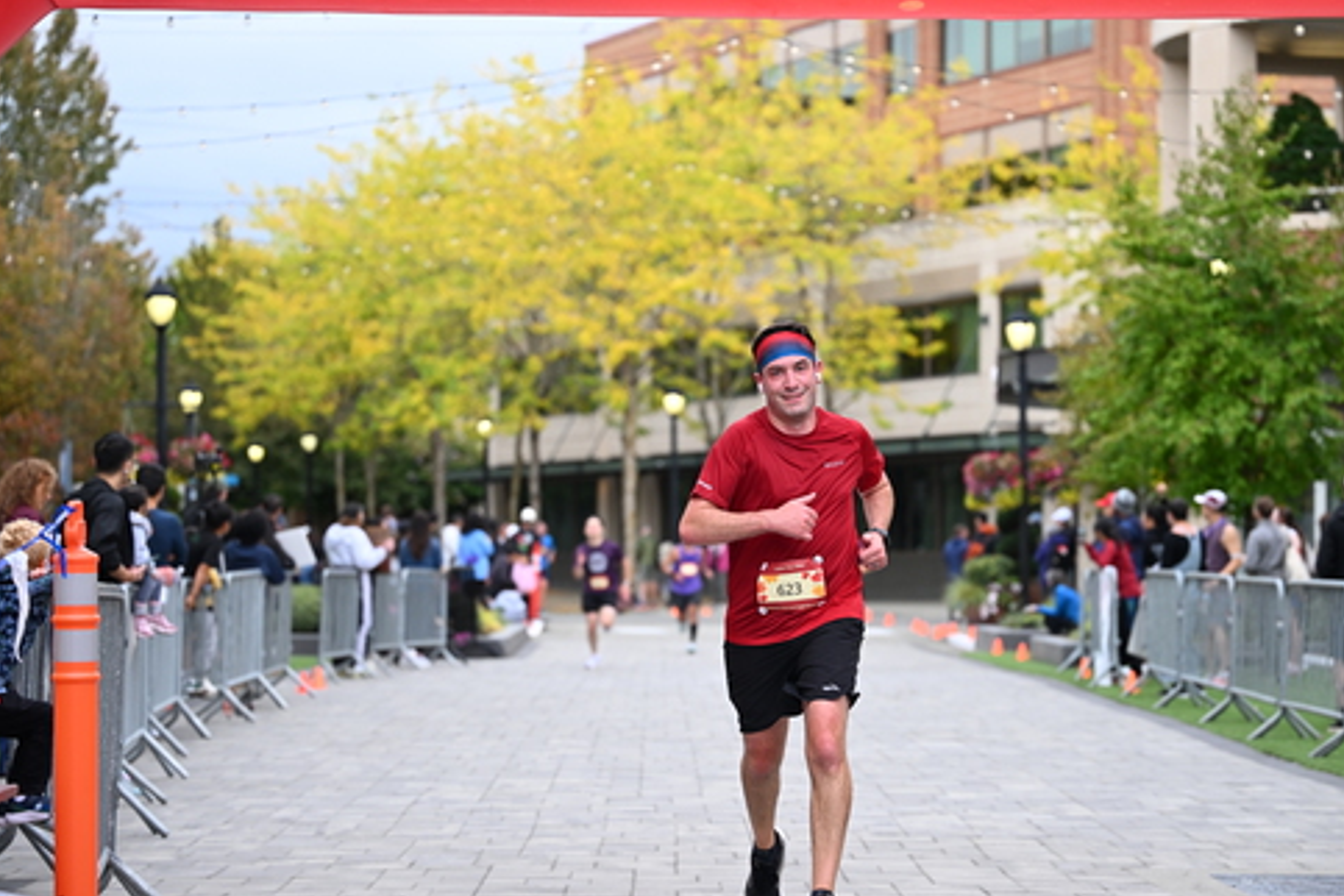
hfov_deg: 20.8
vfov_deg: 14.0
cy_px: 508
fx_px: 3658
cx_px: 749
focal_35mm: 98
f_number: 2.8
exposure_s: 1/2000
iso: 640
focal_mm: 86
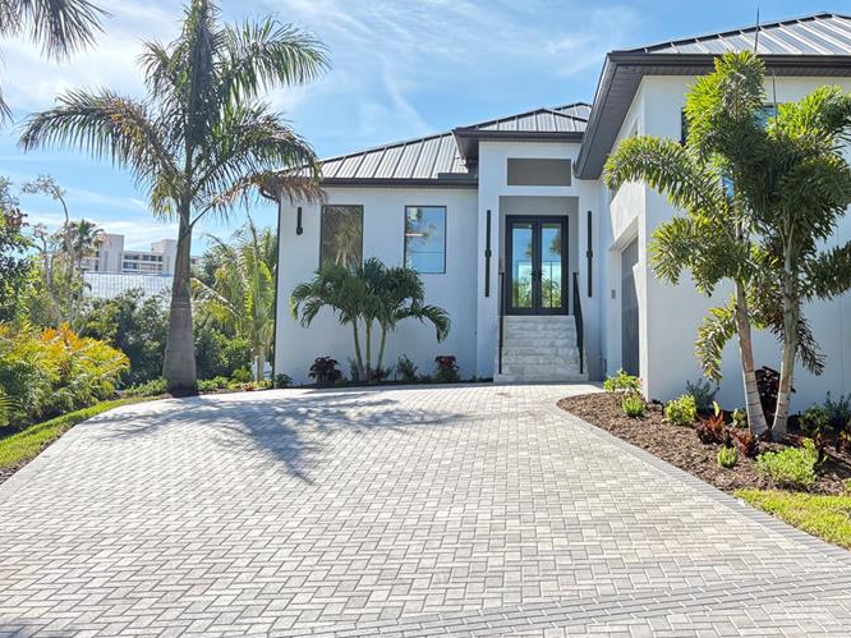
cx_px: 580
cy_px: 237
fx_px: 983
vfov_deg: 35.7
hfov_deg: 46.0
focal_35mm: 40
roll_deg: +0.3
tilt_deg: +6.4
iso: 64
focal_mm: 5.96
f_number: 1.6
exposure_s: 1/1001
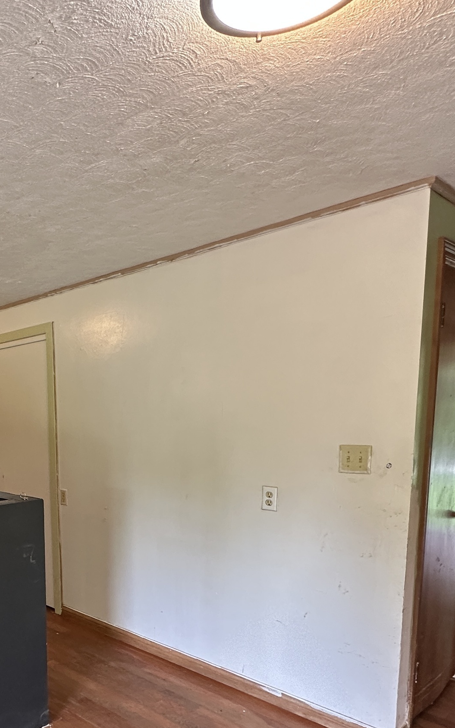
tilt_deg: -7.6
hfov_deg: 40.6
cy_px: 483
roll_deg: +1.5
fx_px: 536
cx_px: 5
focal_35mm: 27
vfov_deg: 66.6
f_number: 2.2
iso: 250
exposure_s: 1/60
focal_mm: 2.22
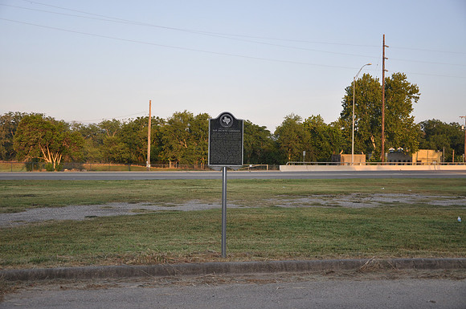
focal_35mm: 48
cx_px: 233
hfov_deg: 41.2
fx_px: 620
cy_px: 154
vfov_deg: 28.0
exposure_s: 1/200
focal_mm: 32
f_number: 4.2
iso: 250
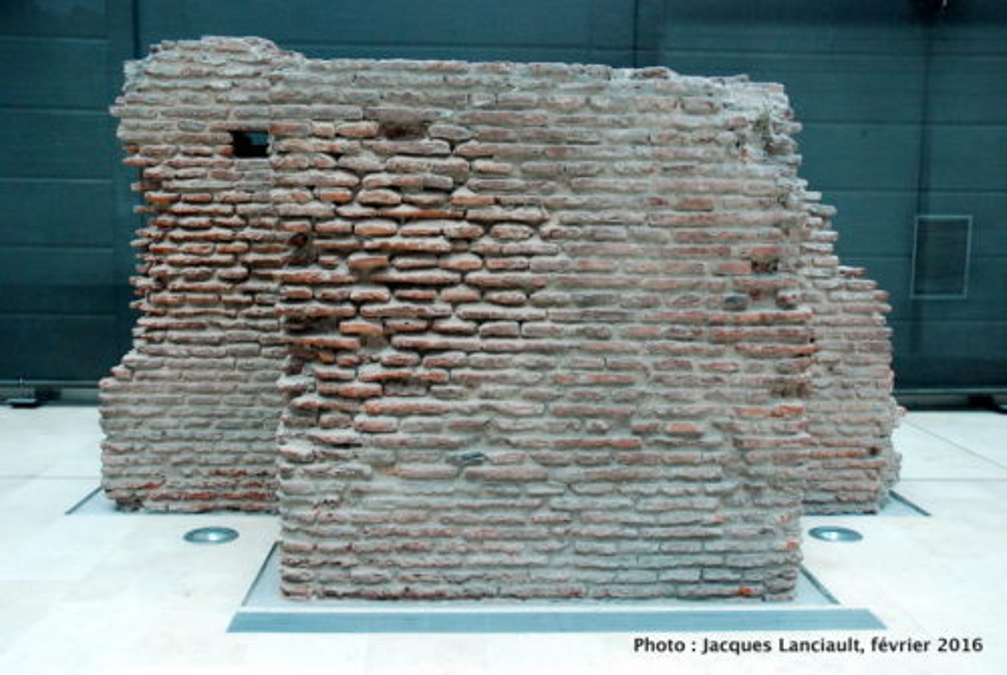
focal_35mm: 38
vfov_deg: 35.6
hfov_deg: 51.2
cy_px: 338
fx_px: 1050
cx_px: 504
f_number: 5.6
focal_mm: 25
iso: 1250
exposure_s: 1/125
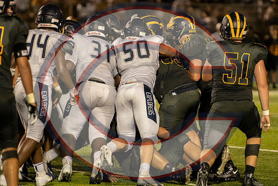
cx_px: 154
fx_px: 2575
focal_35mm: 333
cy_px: 83
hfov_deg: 6.2
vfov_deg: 4.1
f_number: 2.8
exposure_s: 1/1000
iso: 4000
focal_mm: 200
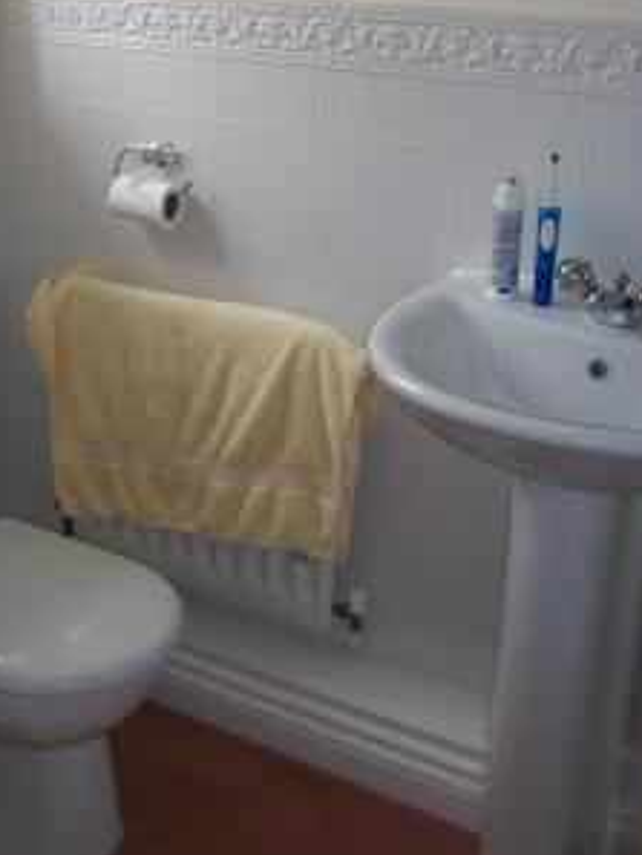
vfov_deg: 37.8
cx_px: 227
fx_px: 1236
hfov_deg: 29.0
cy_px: 286
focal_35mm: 50
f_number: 2.8
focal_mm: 5.7
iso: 80
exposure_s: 1/60
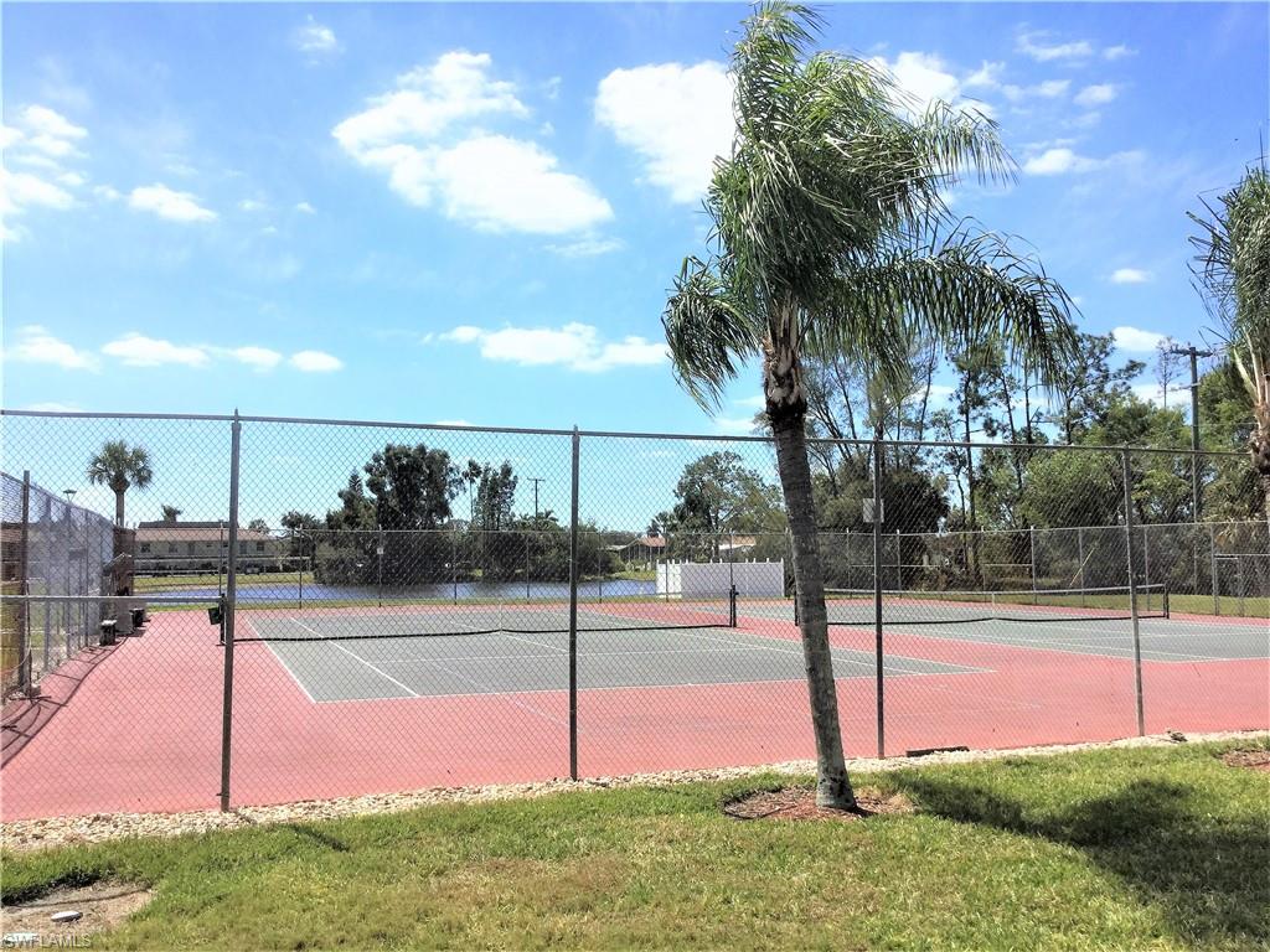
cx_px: 635
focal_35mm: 31
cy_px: 476
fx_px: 1137
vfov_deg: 45.4
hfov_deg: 58.4
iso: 25
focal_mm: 3.3
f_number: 2.4
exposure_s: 1/1942
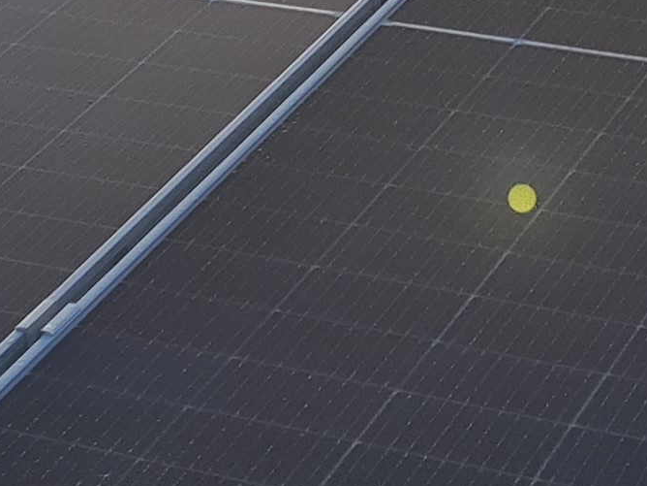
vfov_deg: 9.0
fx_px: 2934
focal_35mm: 157
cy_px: -416
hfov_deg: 12.6
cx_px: 459
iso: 50
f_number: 1.8
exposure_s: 1/3376
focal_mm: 5.4
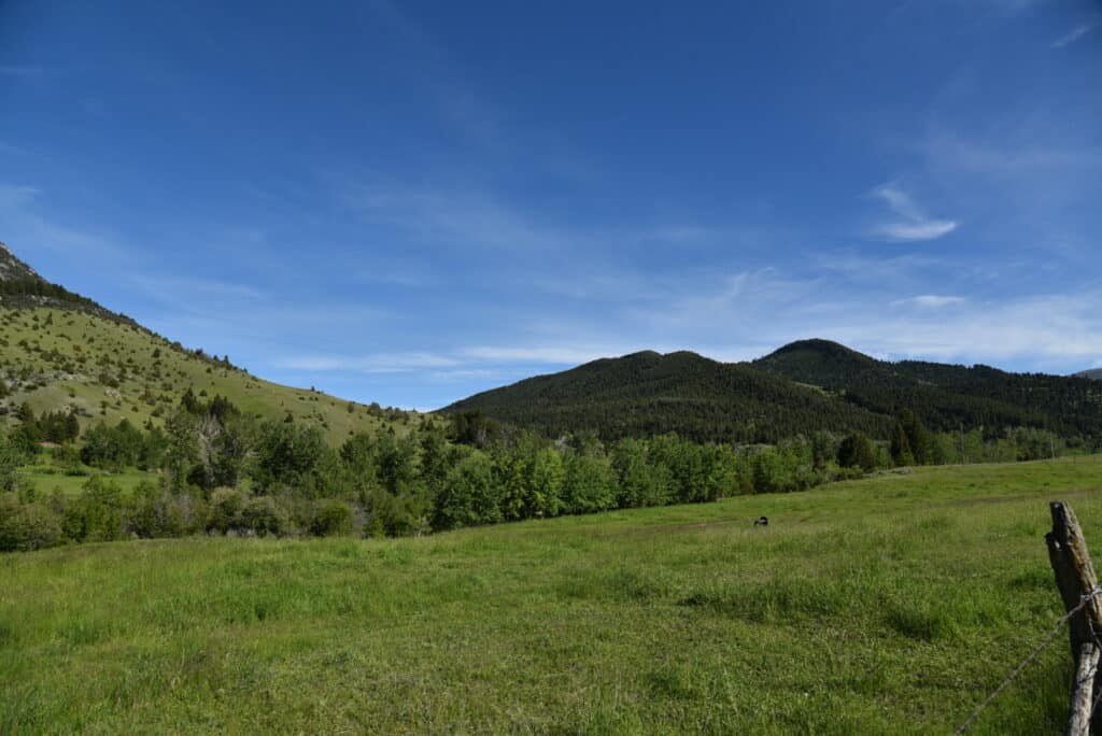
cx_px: 551
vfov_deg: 53.2
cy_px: 368
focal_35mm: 24
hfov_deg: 73.7
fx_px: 735
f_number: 7.1
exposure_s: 1/2000
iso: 400
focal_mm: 24
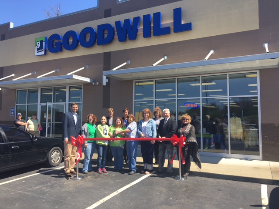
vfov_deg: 48.2
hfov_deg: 61.7
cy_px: 104
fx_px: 234
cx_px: 140
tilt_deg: +3.4
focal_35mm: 29
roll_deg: -1.0
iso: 25
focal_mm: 4.15
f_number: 2.2
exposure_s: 1/836
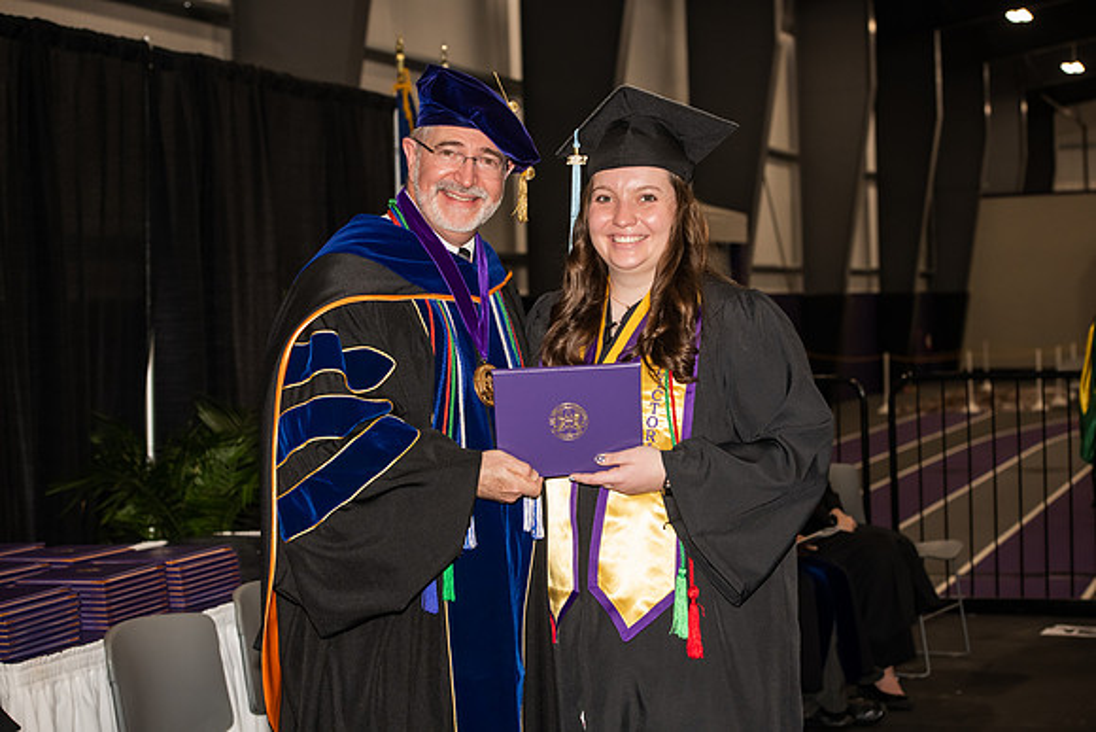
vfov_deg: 19.5
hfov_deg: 28.8
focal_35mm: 70
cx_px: 548
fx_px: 2132
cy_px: 366
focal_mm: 70
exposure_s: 1/200
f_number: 5.6
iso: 1000
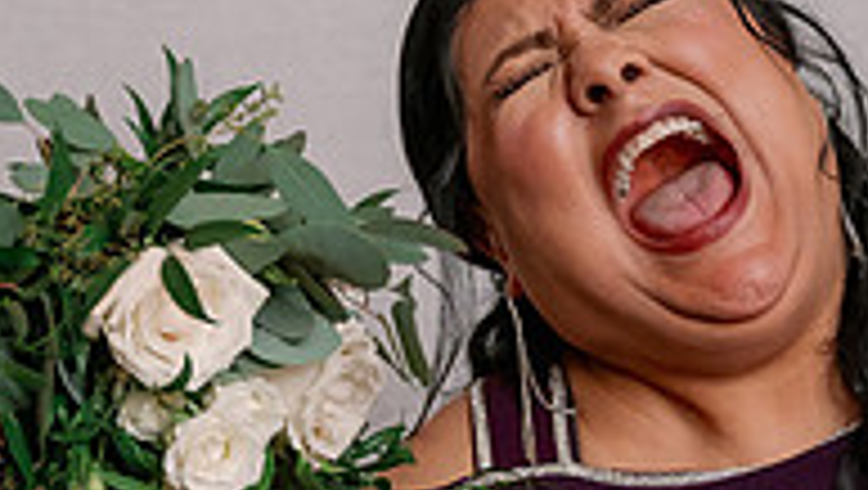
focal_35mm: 137
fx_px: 3156
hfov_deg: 15.6
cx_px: 684
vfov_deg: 8.8
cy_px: 569
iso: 3200
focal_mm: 37
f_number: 2.8
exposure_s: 1/500
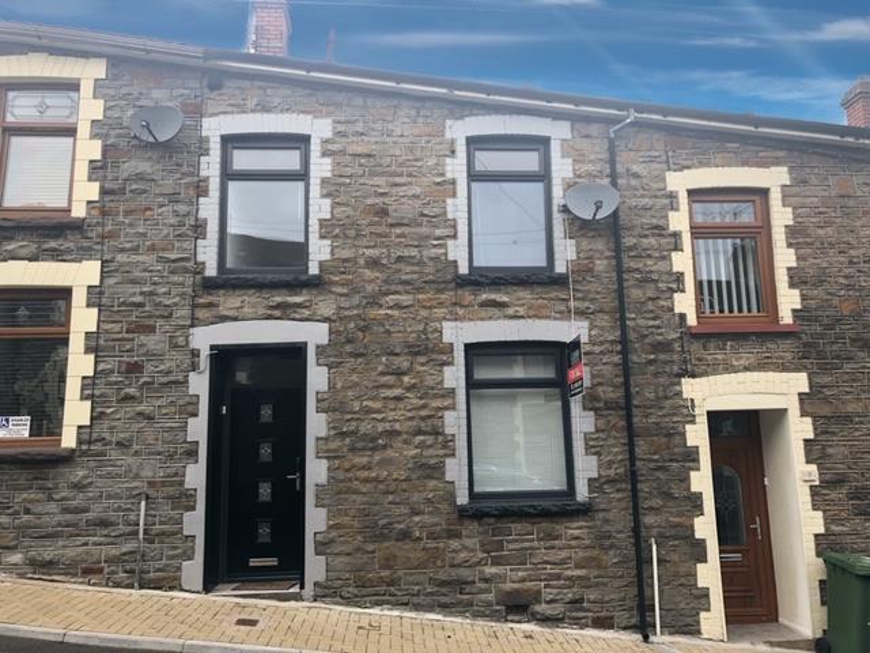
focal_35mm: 28
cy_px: 326
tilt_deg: +10.1
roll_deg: +0.7
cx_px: 435
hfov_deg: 63.4
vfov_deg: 49.7
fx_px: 704
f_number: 1.8
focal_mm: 3.99
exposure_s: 1/175
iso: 20
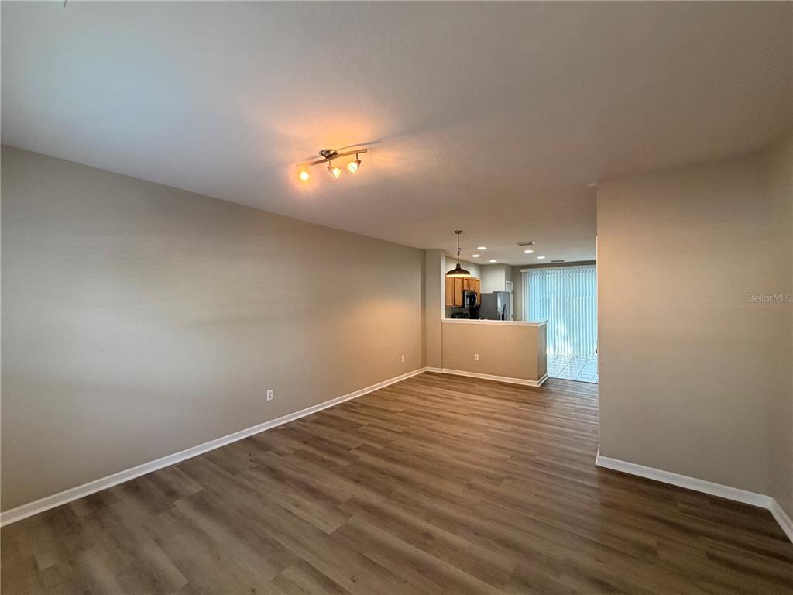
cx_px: 396
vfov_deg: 85.7
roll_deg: -0.2
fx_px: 321
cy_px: 298
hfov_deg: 102.1
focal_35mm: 14
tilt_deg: +1.2
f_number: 2.2
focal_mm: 2.22
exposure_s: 1/60
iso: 250
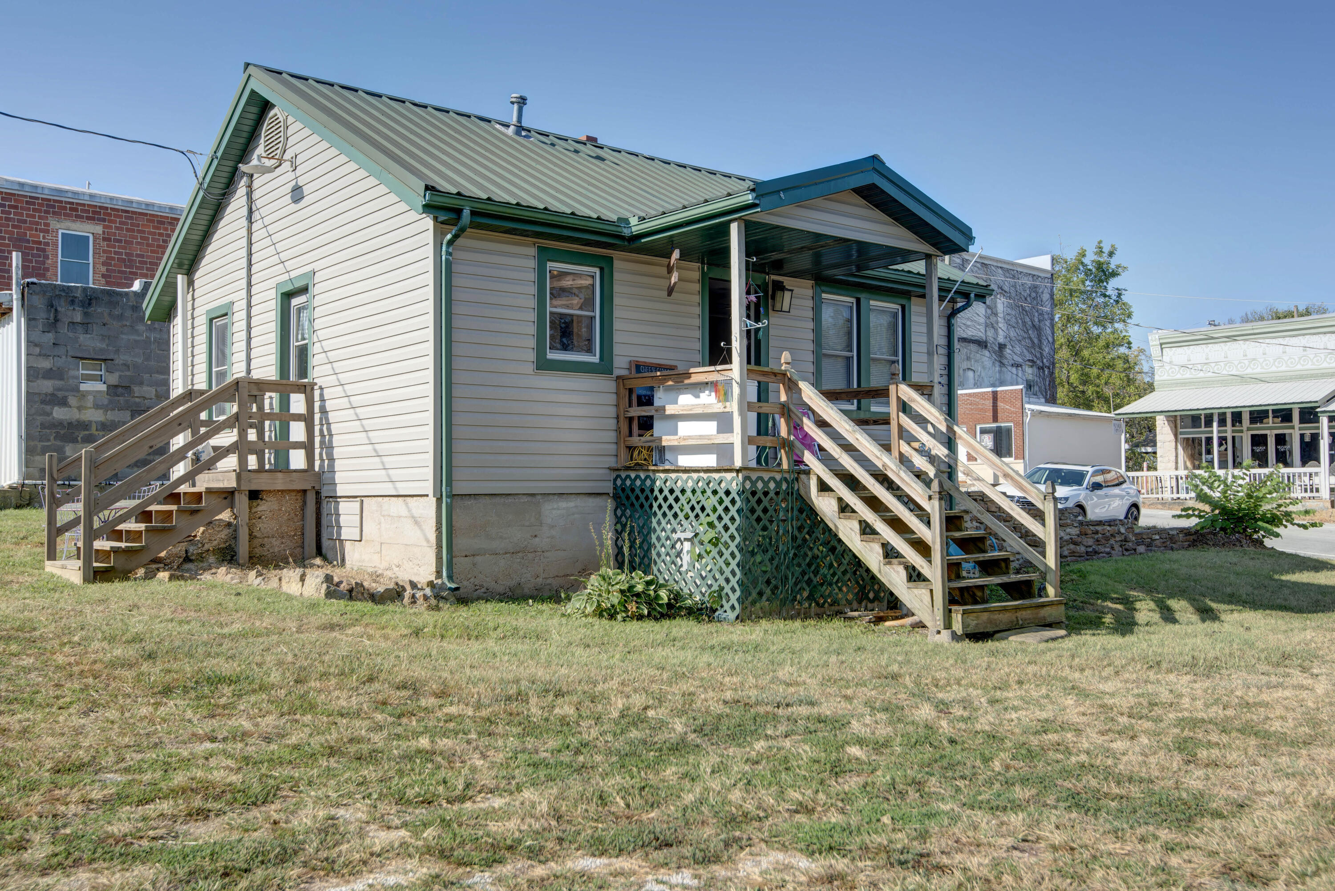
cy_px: 446
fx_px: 1113
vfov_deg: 43.6
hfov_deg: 61.9
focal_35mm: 30
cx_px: 668
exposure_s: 1/125
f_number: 6.7
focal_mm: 30
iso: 100
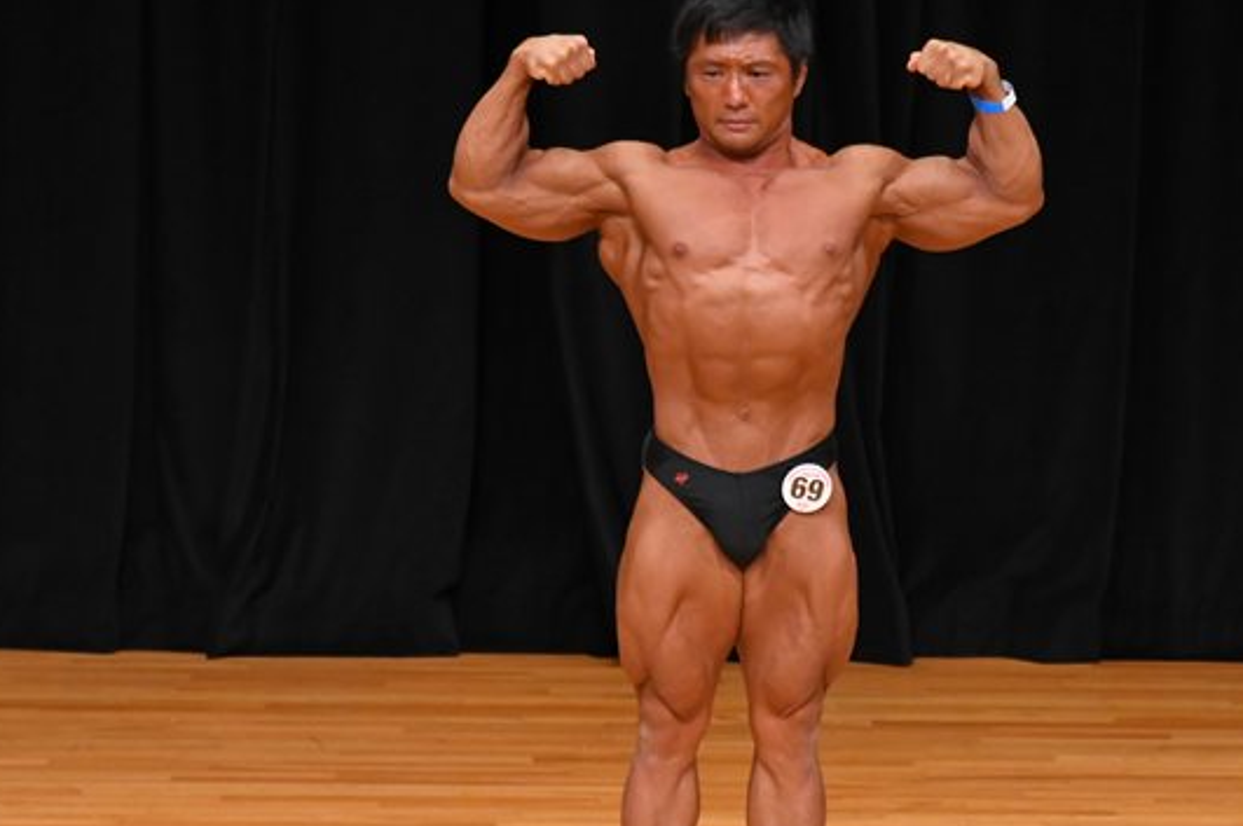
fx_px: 15109
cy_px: 482
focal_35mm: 438
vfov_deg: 3.1
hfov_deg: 4.7
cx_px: 722
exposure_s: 1/400
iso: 3200
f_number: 5.6
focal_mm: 200
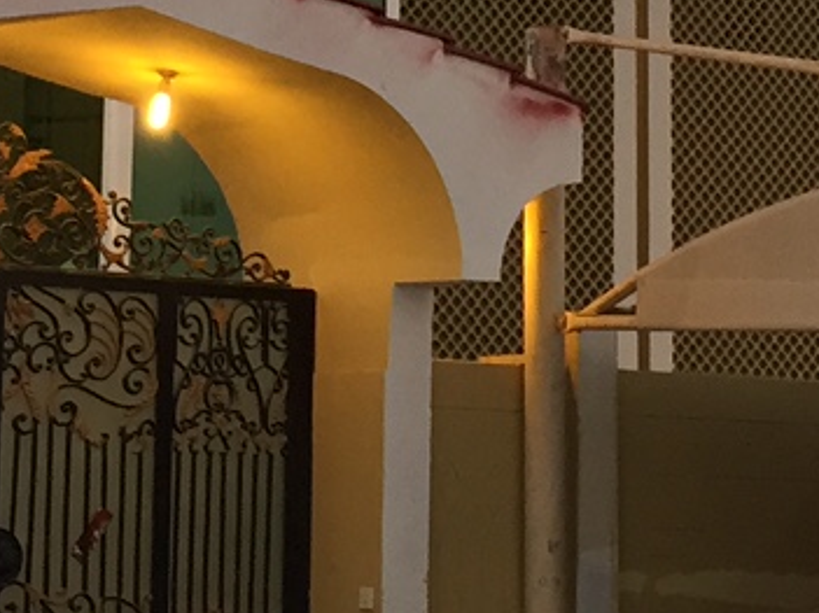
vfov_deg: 10.8
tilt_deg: +9.0
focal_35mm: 135
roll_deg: -2.9
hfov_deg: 14.6
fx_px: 3193
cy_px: -124
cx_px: 229
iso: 64
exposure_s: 1/30
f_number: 2.2
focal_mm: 4.15
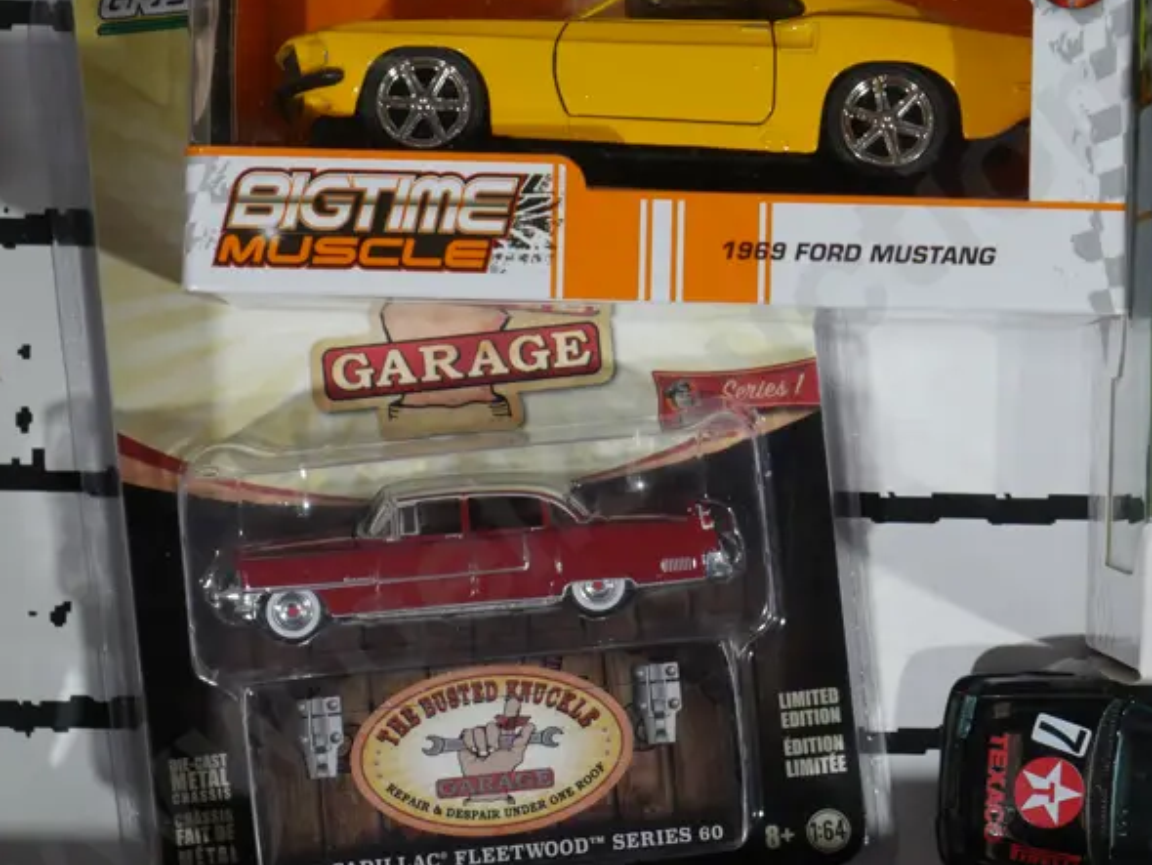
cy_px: 345
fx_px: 3929
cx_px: 773
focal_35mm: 118
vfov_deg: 12.6
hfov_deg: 16.6
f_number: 5.4
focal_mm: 34
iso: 500
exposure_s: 1/80
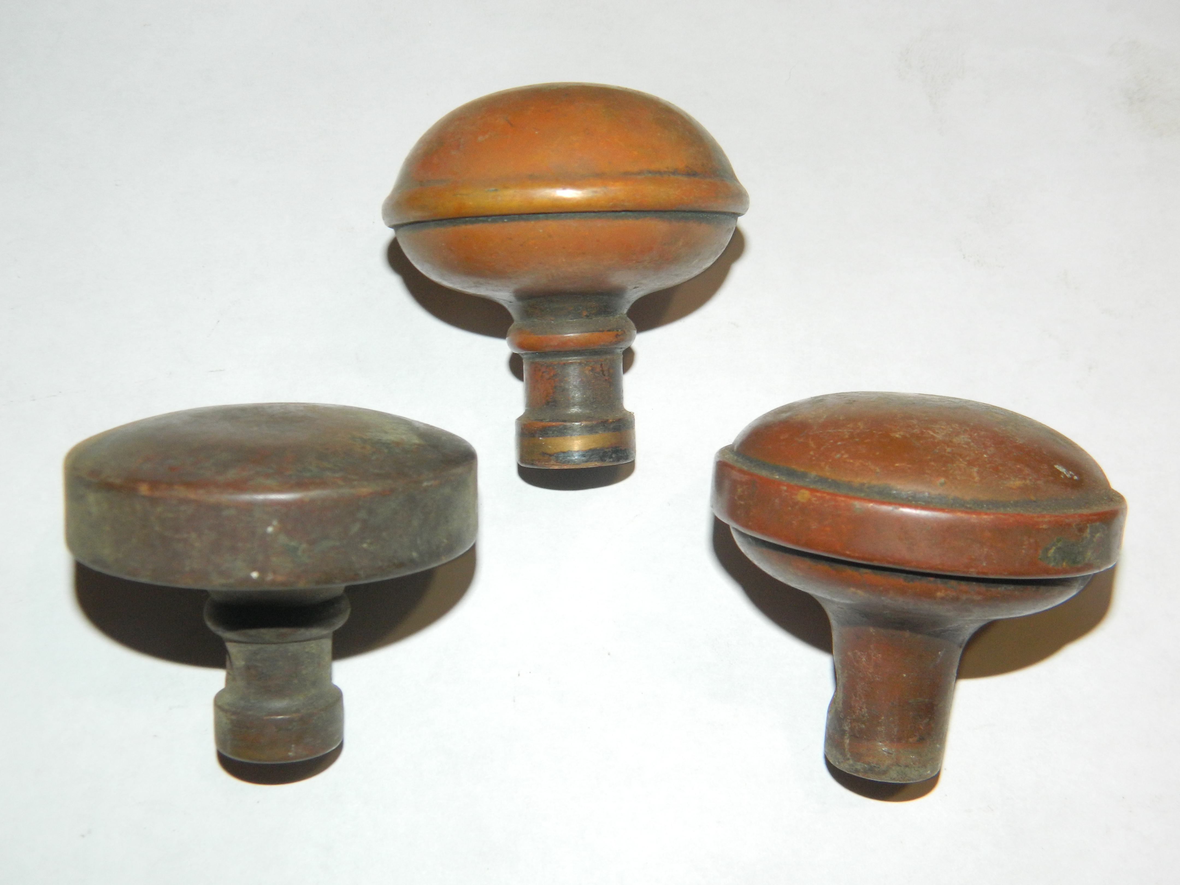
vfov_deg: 30.9
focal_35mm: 47
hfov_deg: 40.4
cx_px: 590
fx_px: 1602
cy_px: 442
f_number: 3.6
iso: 200
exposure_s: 1/30
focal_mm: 8.4
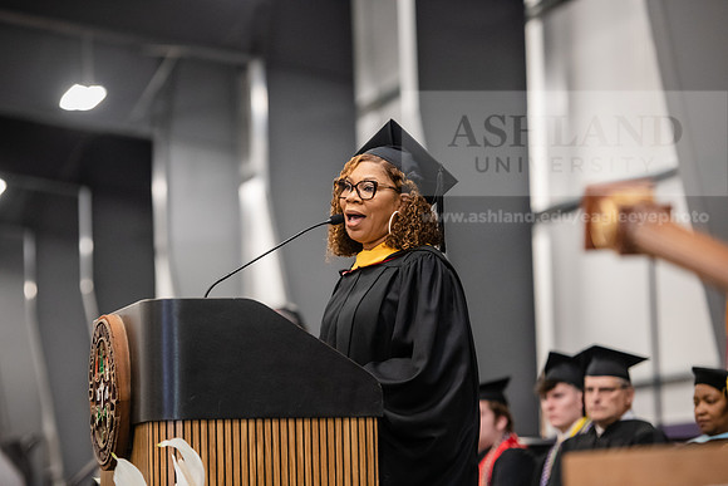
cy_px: 243
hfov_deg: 15.2
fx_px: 2731
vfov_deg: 10.2
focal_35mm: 135
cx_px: 364
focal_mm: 135
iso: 3200
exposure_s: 1/200
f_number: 3.2
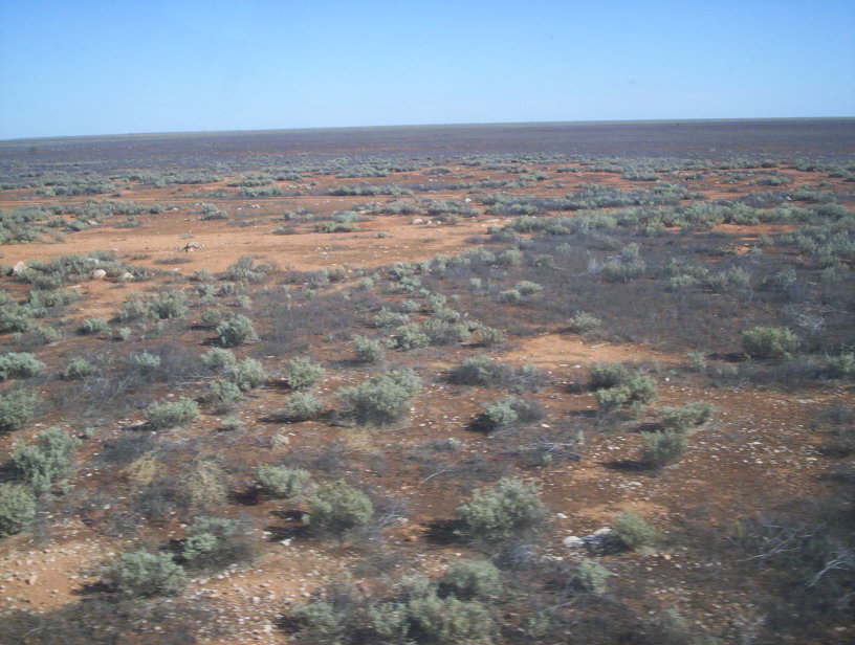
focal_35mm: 38
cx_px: 428
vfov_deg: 37.9
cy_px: 322
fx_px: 941
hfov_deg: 48.9
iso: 100
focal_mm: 4.99
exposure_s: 1/134
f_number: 4.5
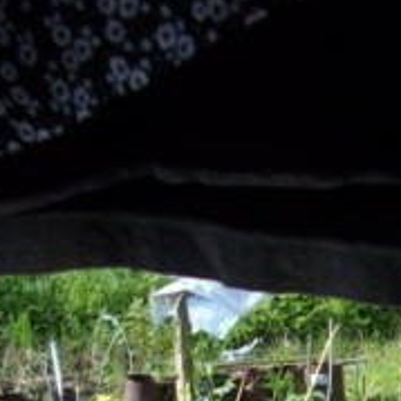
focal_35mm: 155
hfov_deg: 10.7
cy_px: 703
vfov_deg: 10.6
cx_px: 668
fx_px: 2031
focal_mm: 6.2
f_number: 2.8
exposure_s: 1/250
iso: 80
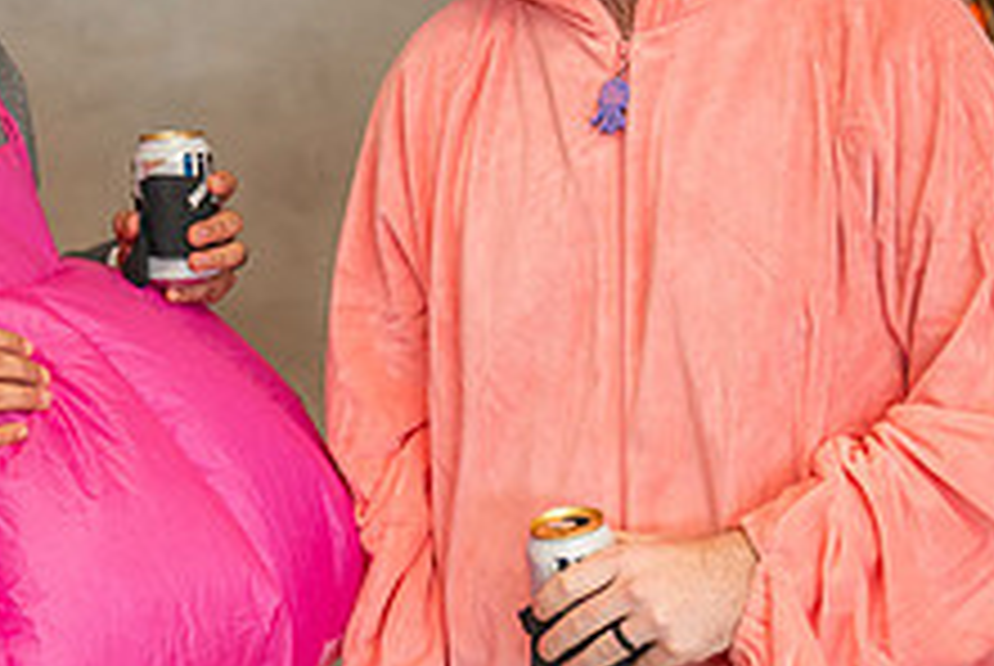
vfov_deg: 17.9
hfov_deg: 26.5
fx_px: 2101
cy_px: 214
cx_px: 360
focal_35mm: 76
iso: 1000
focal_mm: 29
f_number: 4
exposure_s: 1/160
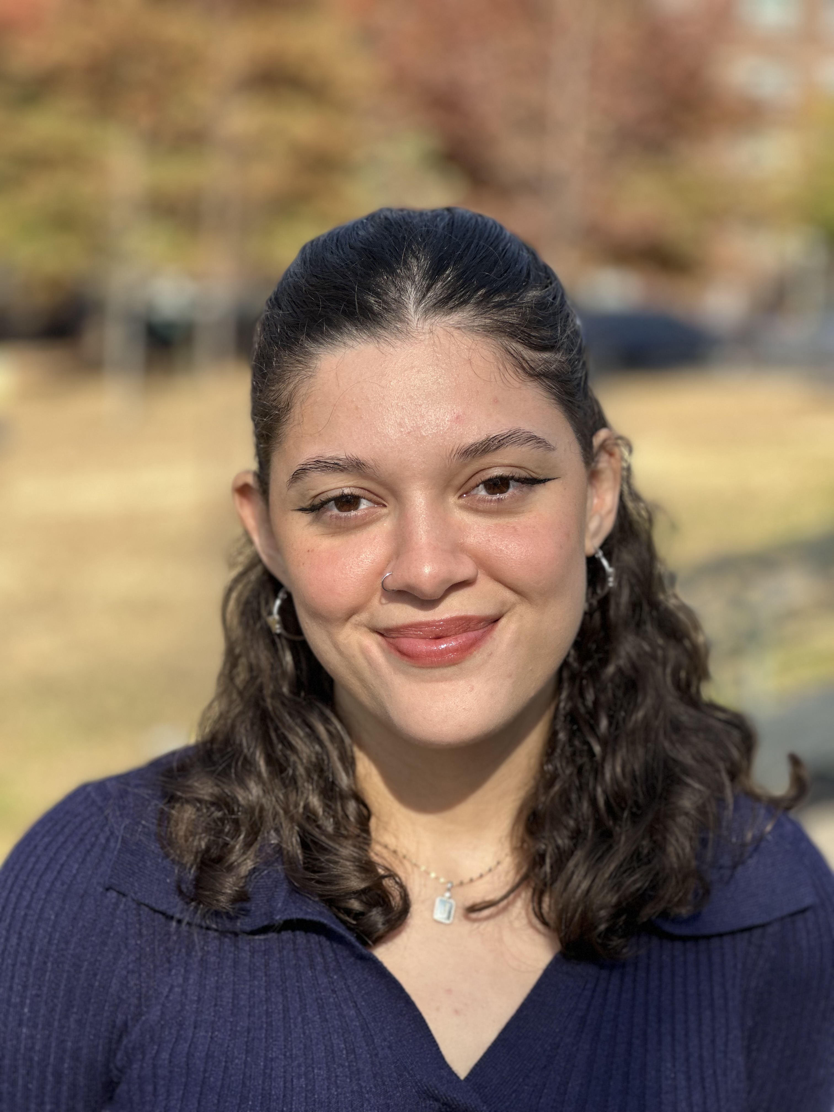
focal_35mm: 77
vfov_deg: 25.3
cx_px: 417
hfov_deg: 19.1
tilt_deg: -3.7
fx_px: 2474
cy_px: 556
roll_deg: -0.8
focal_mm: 9
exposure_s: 1/481
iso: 32
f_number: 2.8
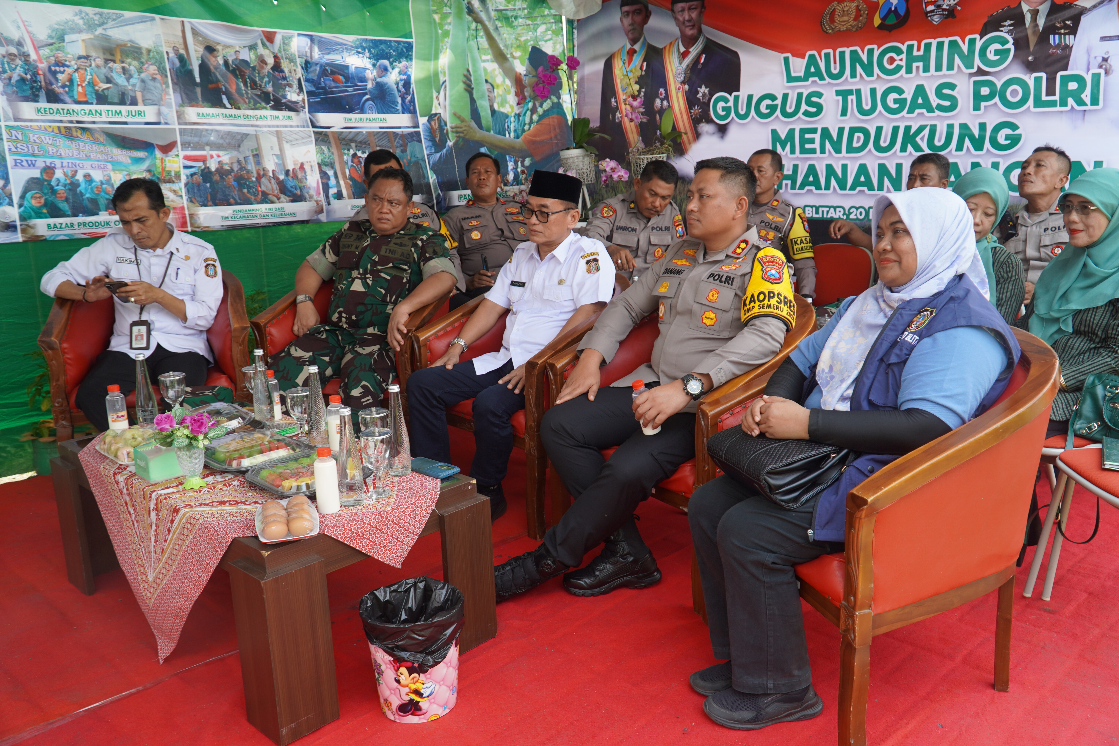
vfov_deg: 45.7
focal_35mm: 28
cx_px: 560
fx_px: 886
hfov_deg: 64.6
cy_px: 373
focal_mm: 19
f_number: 4
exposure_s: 1/160
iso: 125
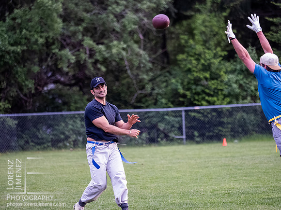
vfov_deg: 5.0
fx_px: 2435
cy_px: 105
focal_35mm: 300
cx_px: 140
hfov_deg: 6.6
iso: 5000
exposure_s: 1/1250
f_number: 2.8
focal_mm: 150
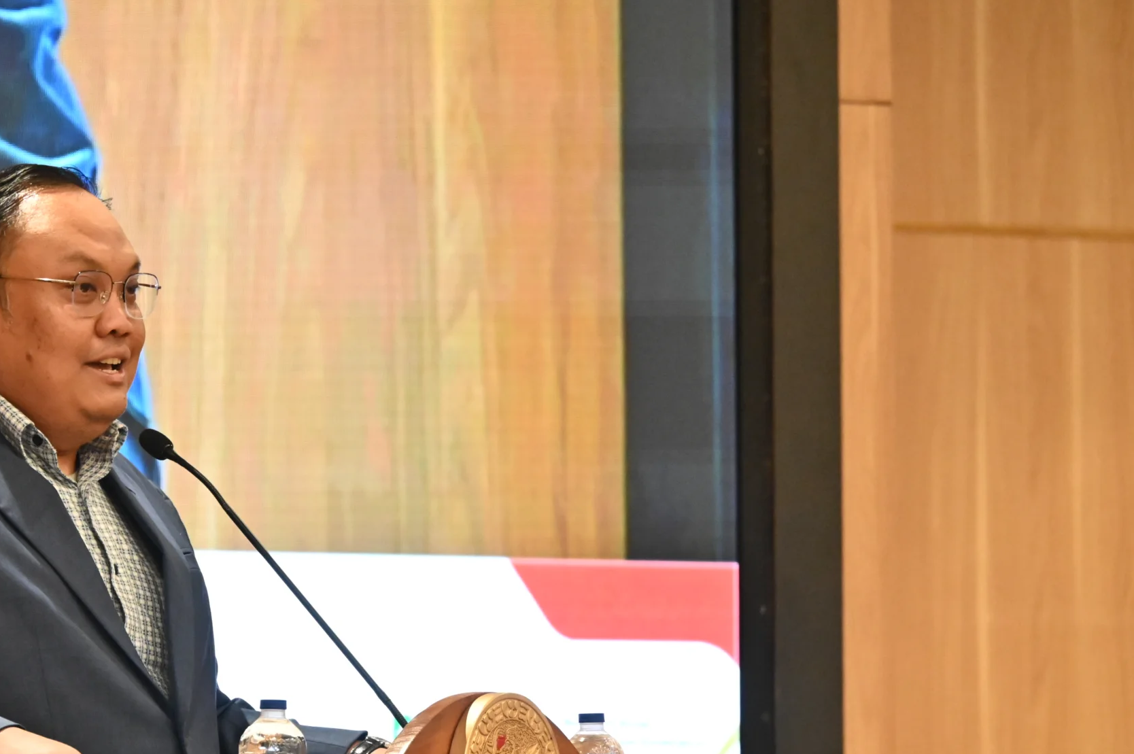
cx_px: 411
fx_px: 9662
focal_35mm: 307
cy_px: 546
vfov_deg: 4.5
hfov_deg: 6.7
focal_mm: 200
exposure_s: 1/100
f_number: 6.3
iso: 8000
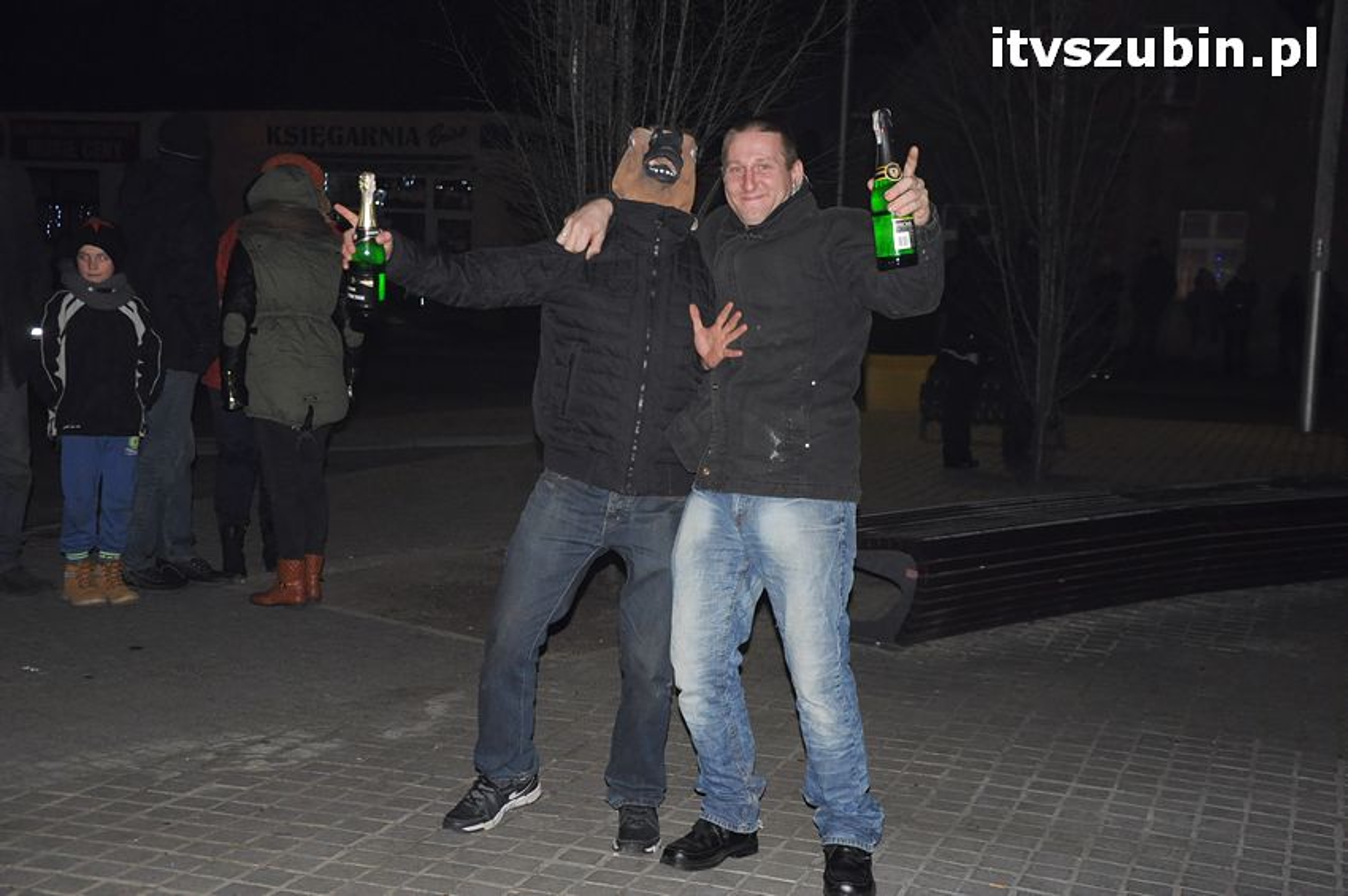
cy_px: 448
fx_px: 1964
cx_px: 674
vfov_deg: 25.7
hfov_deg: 37.9
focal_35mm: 52
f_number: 4.5
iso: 1250
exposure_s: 1/60
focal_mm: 35
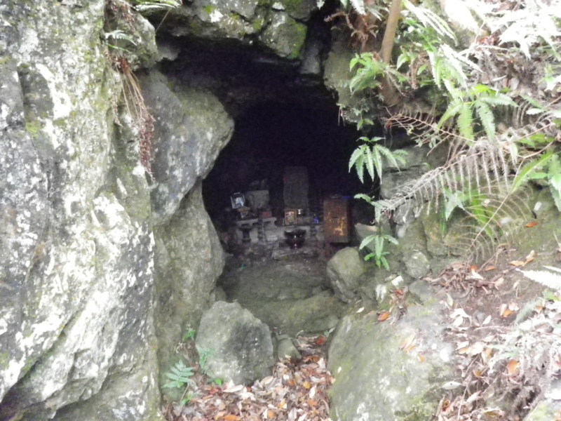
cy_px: 210
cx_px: 280
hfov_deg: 52.6
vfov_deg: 40.7
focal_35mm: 35
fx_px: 567
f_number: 3.8
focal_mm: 6.2
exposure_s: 1/20
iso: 800
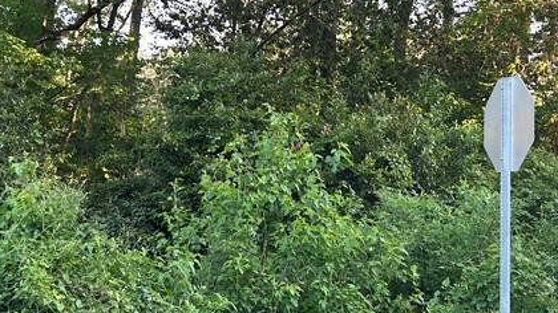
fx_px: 1021
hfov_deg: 30.6
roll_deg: -3.1
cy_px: 90
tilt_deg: +3.1
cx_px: 282
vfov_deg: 17.4
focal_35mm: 69
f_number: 1.5
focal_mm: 5.7
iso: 40
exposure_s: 1/121
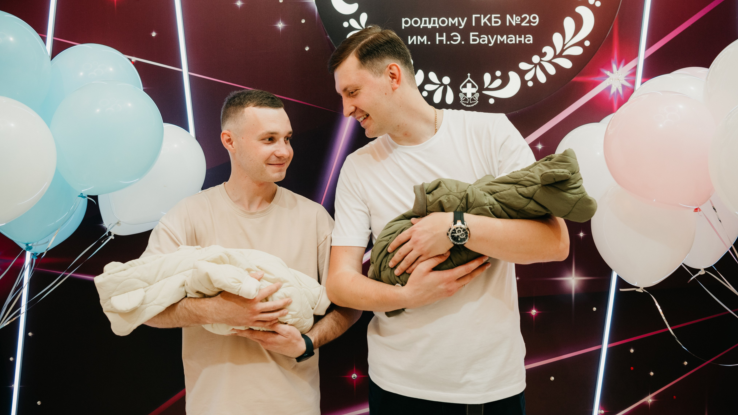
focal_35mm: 33
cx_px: 372
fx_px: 646
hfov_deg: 59.5
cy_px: 185
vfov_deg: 35.6
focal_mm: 31
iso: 640
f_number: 4
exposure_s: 1/160
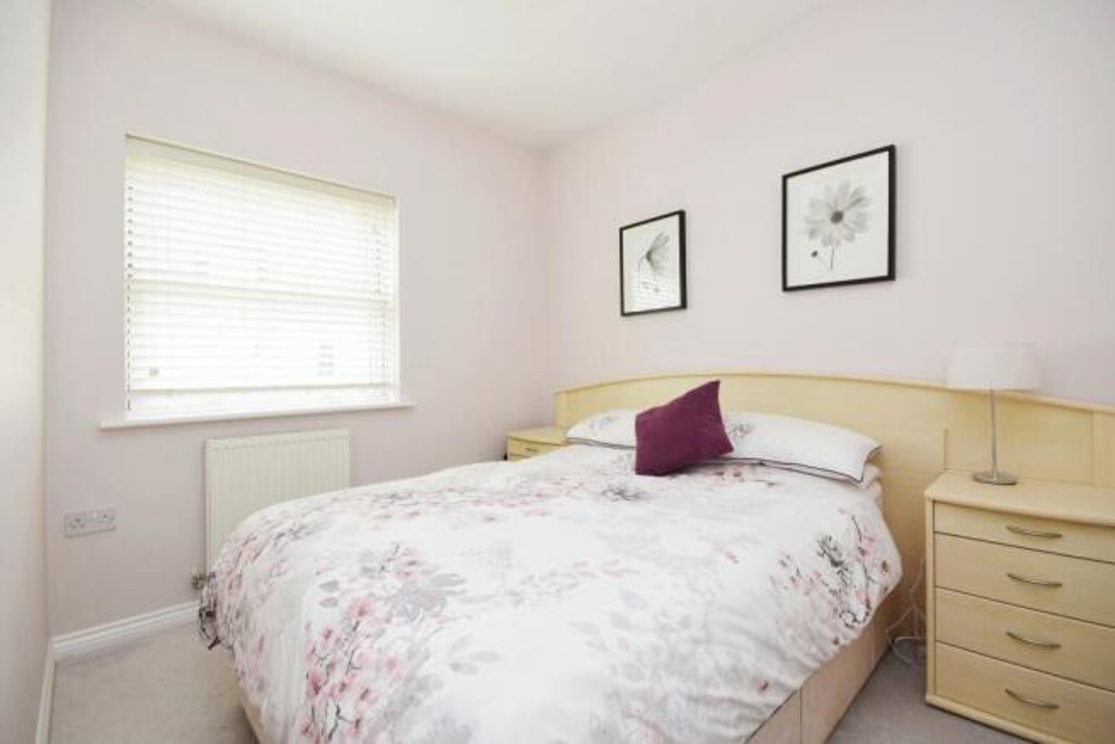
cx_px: 558
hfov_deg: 100.4
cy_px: 372
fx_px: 465
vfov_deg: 77.4
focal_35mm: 15
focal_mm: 10
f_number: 8
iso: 320
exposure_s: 1/30
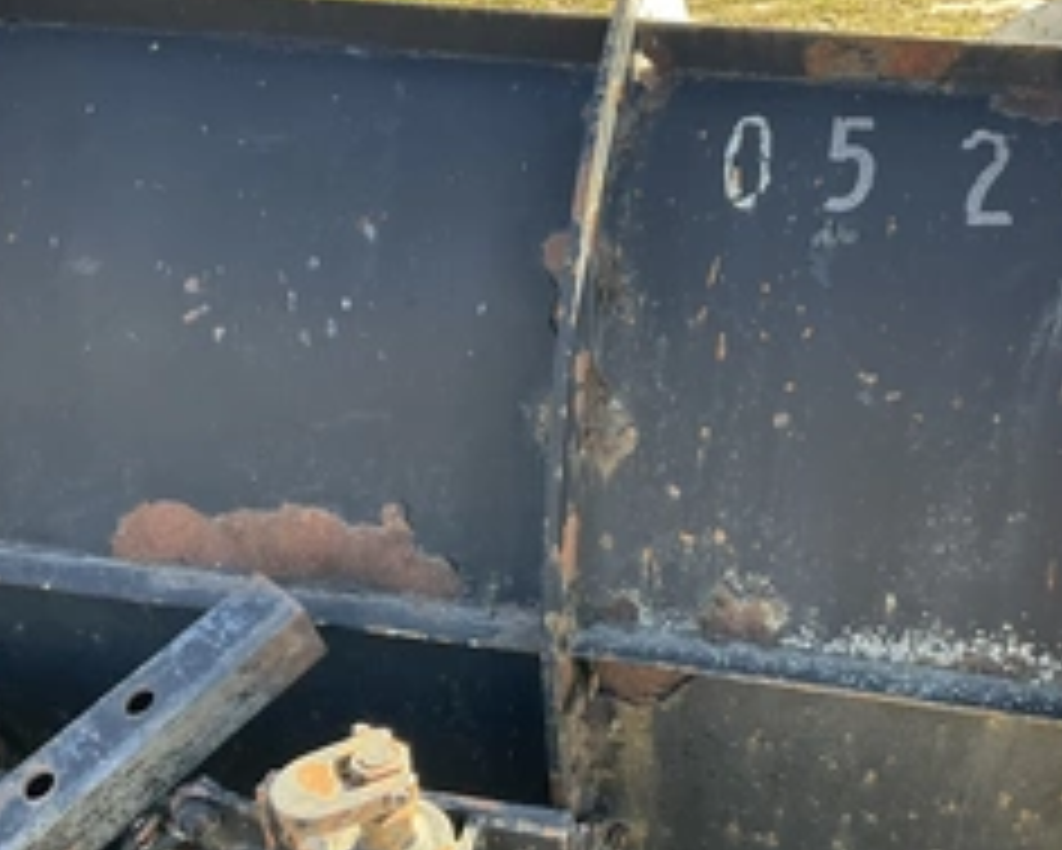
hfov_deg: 38.6
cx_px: 652
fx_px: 1509
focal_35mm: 48
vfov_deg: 31.5
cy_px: 450
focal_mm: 3
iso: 25
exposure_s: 1/122
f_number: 1.8
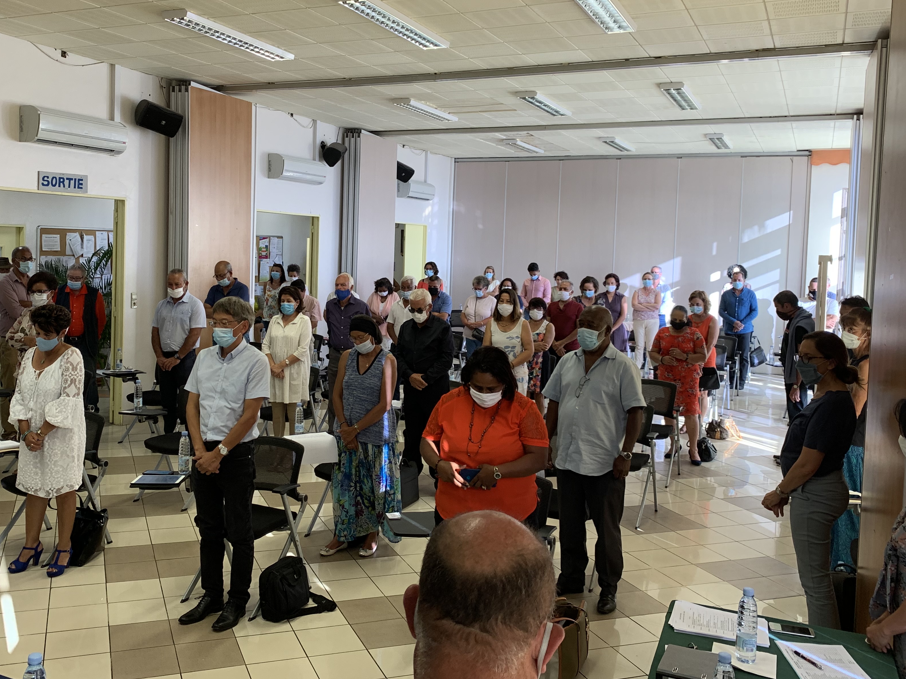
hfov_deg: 55.1
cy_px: 288
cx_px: 389
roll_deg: -1.3
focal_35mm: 33
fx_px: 864
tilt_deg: -3.2
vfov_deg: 42.8
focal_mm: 4.25
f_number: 1.8
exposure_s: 1/121
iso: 80
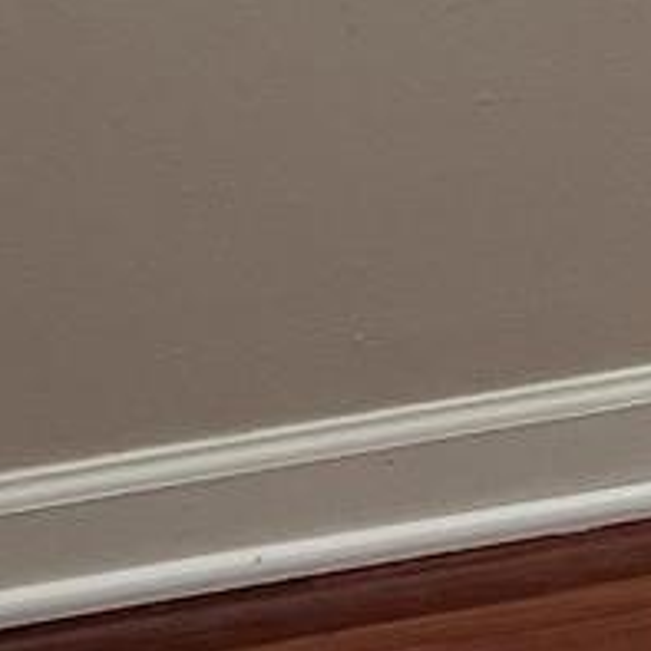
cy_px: -823
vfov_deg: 7.0
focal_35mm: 239
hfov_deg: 6.4
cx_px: 2323
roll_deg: +1.0
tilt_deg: -6.2
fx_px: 5085
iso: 64
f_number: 1.5
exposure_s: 1/120
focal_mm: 5.7
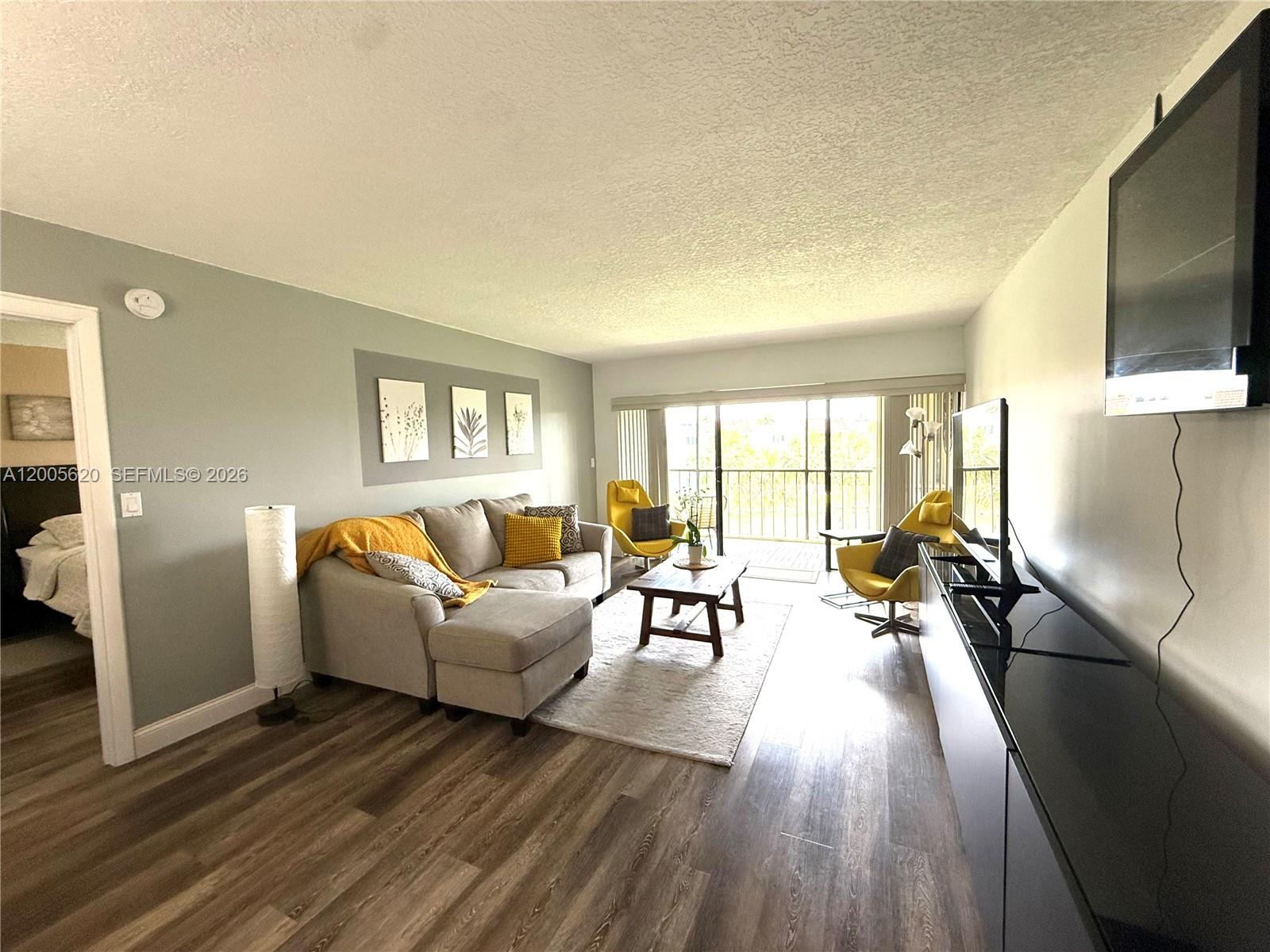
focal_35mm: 14
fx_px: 514
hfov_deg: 102.1
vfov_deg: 85.7
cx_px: 635
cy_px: 476
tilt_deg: -3.6
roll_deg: +0.7
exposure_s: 1/120
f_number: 2.2
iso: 160
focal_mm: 2.22
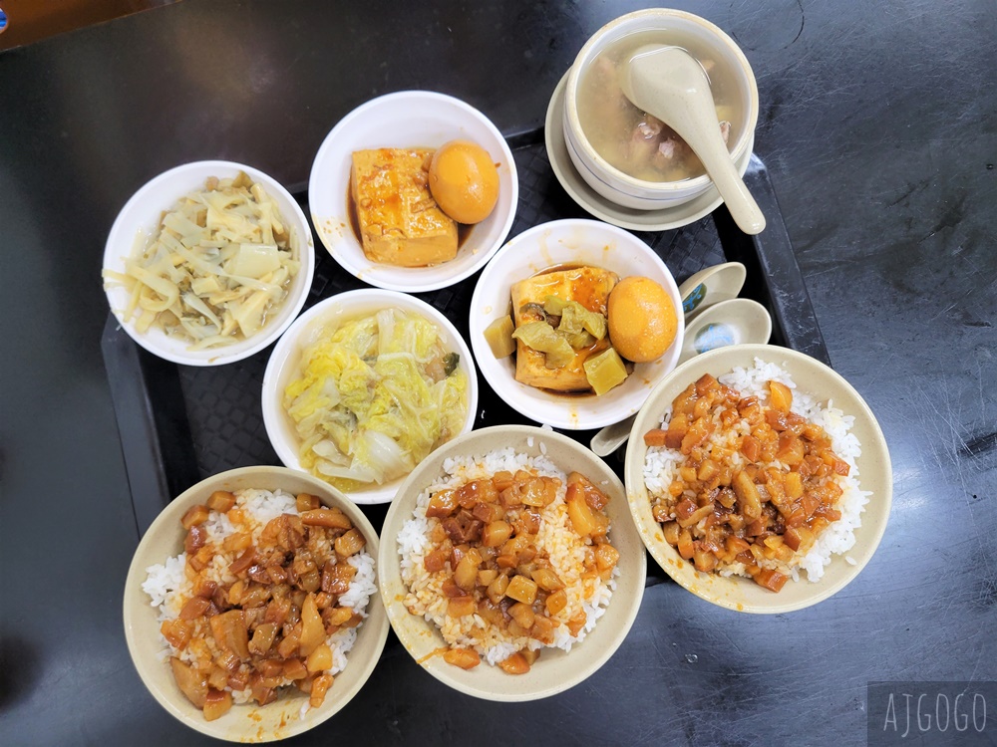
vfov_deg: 53.1
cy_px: 374
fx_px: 749
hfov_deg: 67.3
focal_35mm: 26
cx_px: 498
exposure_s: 1/40
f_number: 1.8
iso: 250
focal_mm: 5.4
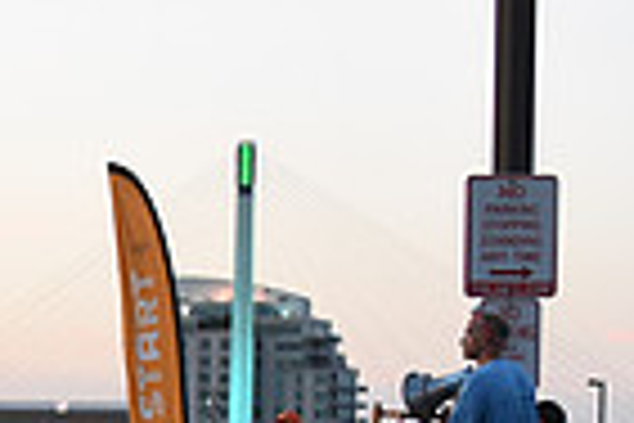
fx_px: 3628
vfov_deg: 6.5
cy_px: 794
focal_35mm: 206
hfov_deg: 9.6
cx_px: -427
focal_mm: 50
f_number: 2.8
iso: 2500
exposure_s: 1/400
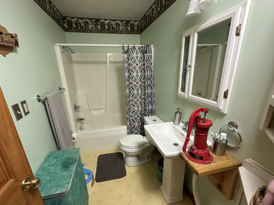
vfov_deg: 78.0
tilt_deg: -18.5
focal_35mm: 16
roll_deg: +1.3
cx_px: 135
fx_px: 127
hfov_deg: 94.5
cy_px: 110
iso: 320
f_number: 2.2
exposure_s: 1/99
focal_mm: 2.22
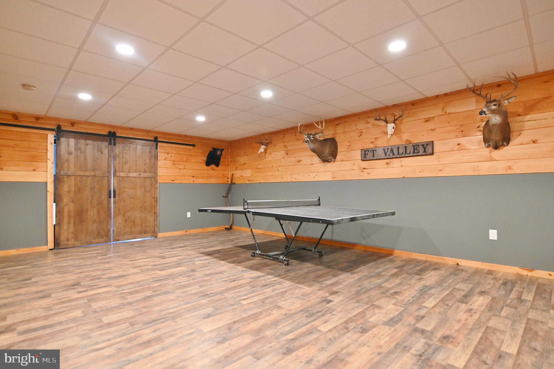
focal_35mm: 19
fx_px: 292
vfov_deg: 64.5
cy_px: 184
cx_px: 277
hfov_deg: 87.0
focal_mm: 19
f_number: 2.8
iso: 2500
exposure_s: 1/125
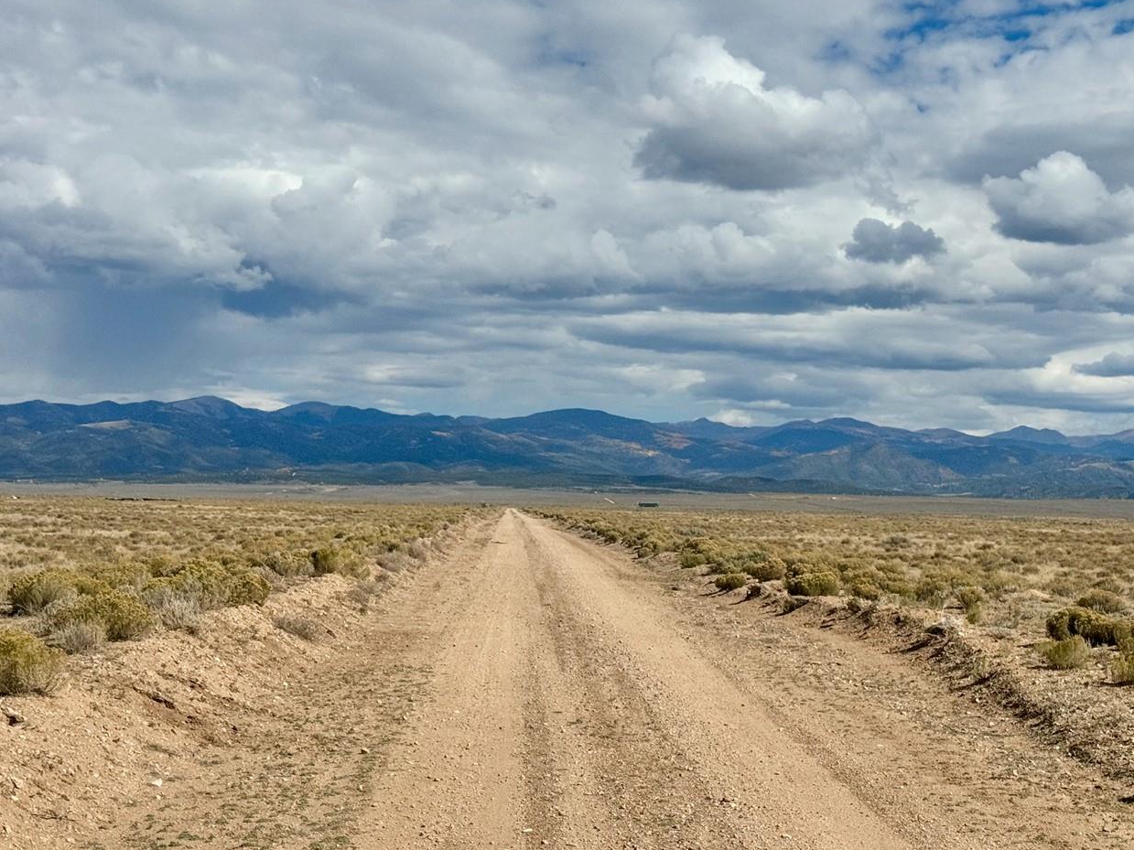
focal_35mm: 62
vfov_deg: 23.6
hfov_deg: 31.2
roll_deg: -1.4
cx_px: 645
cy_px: 466
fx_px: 2031
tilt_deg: +0.9
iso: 80
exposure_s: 1/12500
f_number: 1.78
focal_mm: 6.76
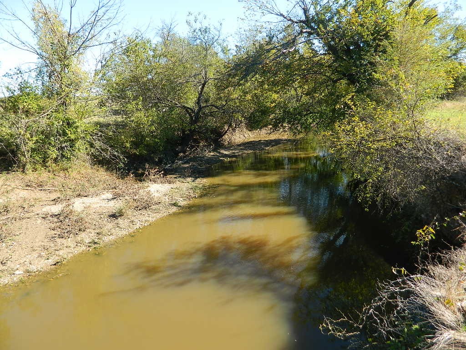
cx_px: 233
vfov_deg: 54.9
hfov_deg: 69.4
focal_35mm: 25
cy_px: 175
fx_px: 337
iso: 80
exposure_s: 1/320
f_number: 3.1
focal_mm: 4.5
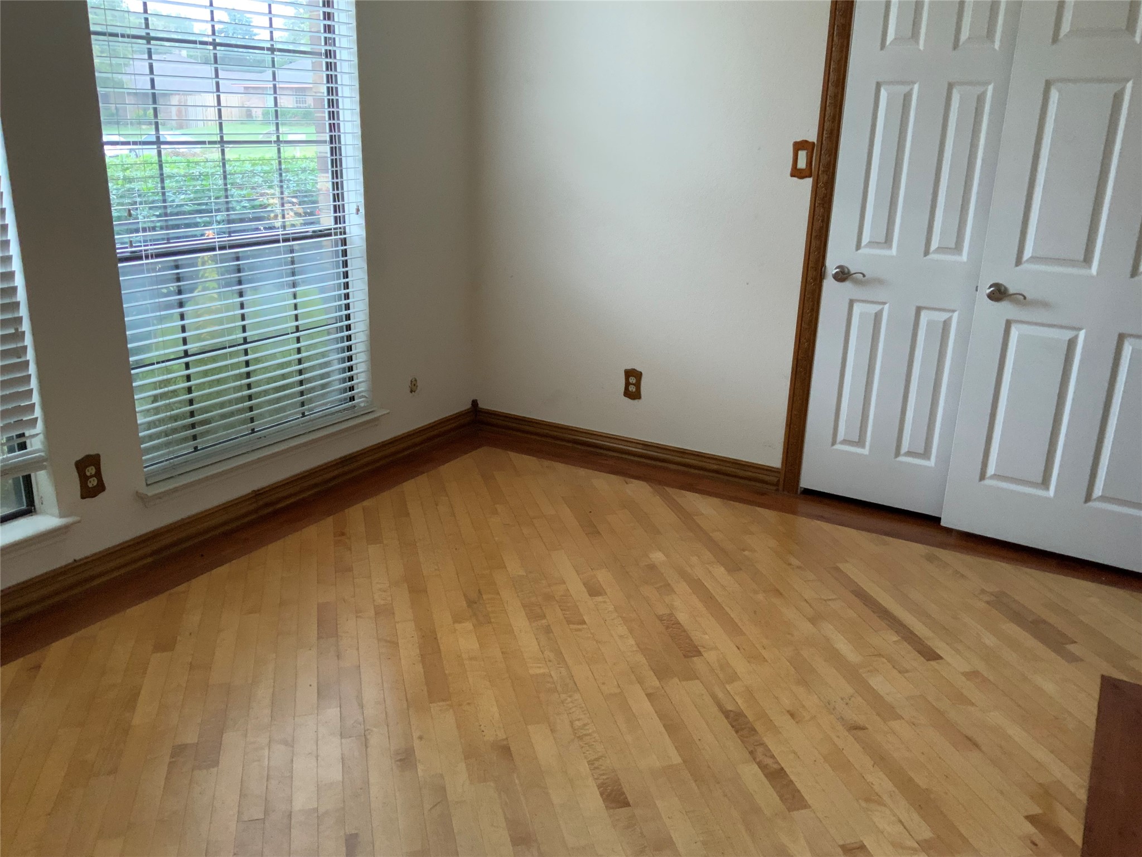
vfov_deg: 48.2
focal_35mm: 29
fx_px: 957
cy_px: 428
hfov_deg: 61.7
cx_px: 571
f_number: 1.8
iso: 200
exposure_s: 1/60
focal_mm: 3
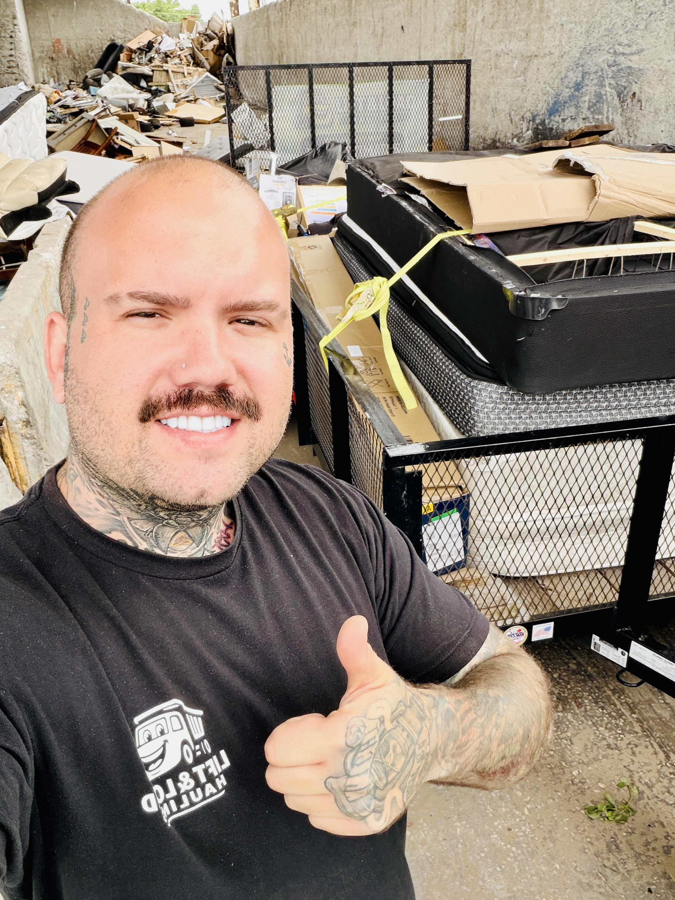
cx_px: 338
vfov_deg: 60.0
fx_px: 780
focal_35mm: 30
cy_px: 450
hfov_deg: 46.8
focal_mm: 2.71
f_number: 1.9
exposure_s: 1/438
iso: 25
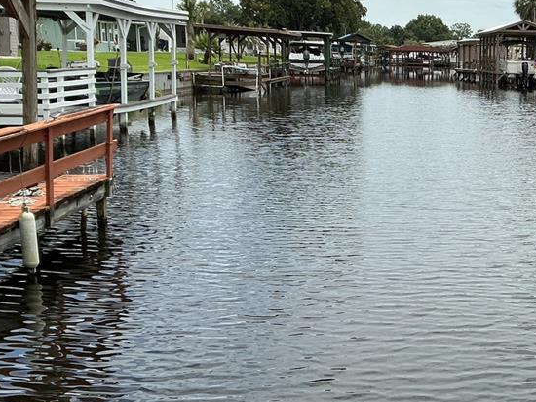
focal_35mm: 54
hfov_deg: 33.8
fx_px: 836
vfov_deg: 27.0
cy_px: 221
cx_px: 472
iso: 25
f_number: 1.8
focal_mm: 3
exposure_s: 1/2058
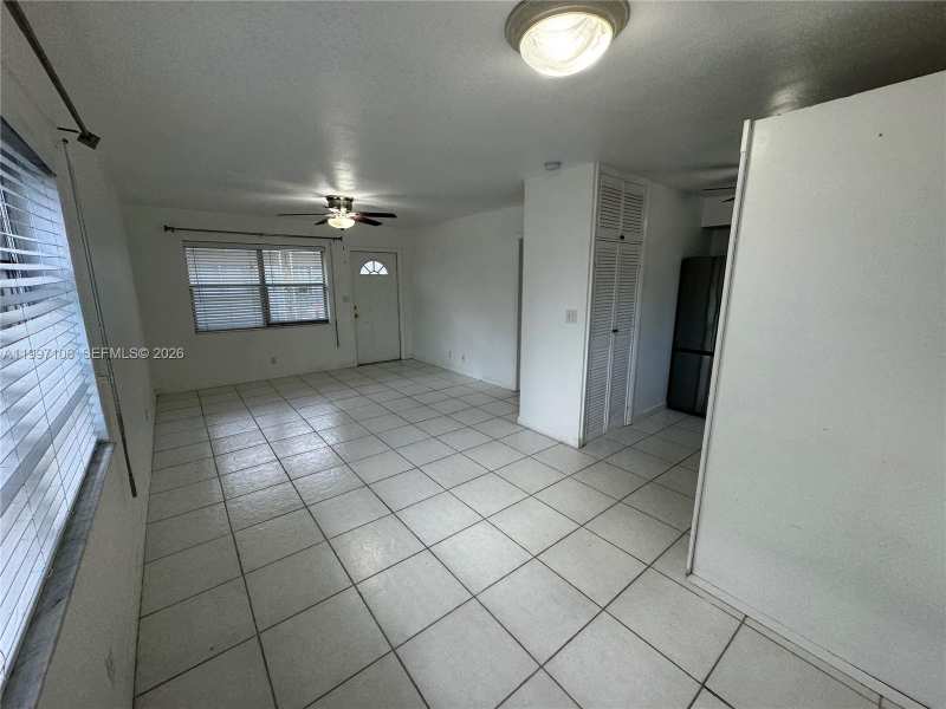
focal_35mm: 14
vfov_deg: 85.7
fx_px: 383
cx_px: 473
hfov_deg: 102.1
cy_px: 354
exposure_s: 1/120
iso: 64
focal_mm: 2.22
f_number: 2.2
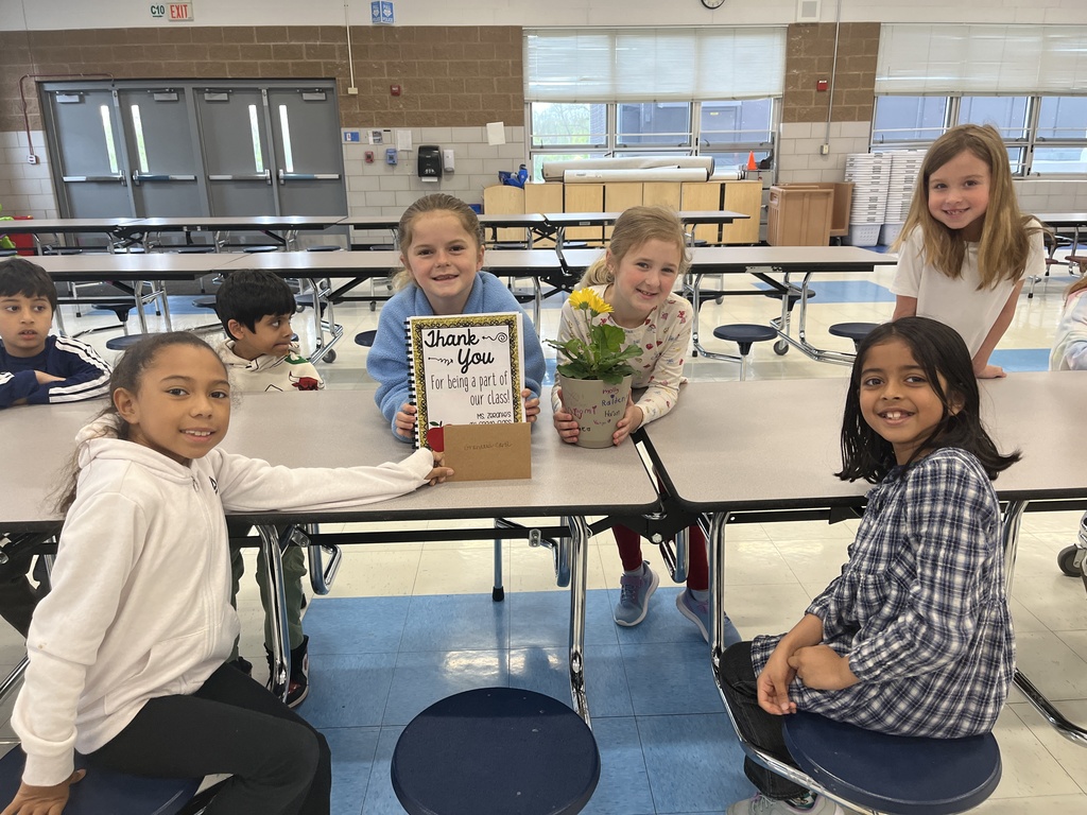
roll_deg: +0.6
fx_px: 816
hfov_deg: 67.3
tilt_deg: -17.3
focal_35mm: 26
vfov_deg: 53.1
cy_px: 408
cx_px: 544
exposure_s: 1/105
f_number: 1.6
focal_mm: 5.1
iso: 125
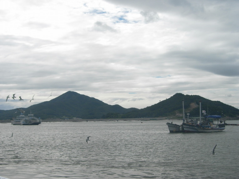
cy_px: 90
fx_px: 421
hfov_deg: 31.7
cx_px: 120
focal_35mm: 61
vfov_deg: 24.0
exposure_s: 1/683
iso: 64
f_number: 5.9
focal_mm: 12.7
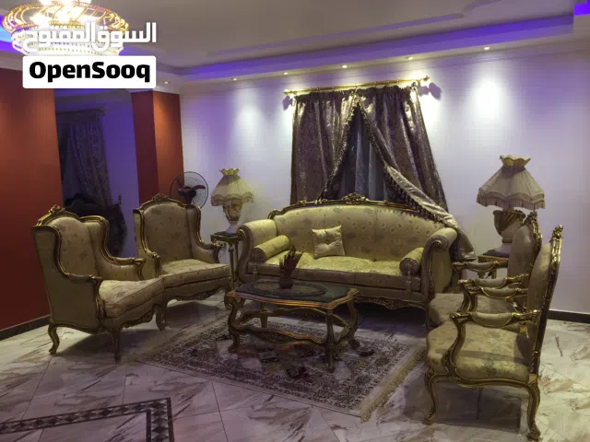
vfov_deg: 48.2
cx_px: 295
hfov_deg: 61.7
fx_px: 494
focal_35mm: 29
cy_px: 221
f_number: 2.2
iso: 50
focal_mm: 4.15
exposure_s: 1/17
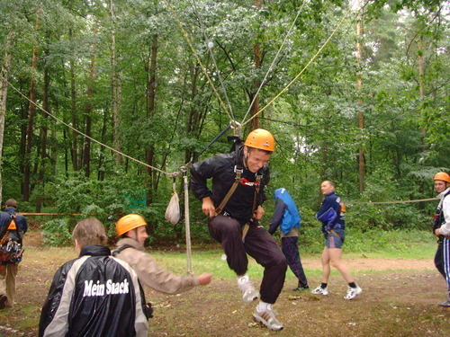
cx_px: 225
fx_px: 507
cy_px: 168
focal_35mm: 39
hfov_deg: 47.9
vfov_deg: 36.8
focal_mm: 6.6
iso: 400
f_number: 3.5
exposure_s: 1/45
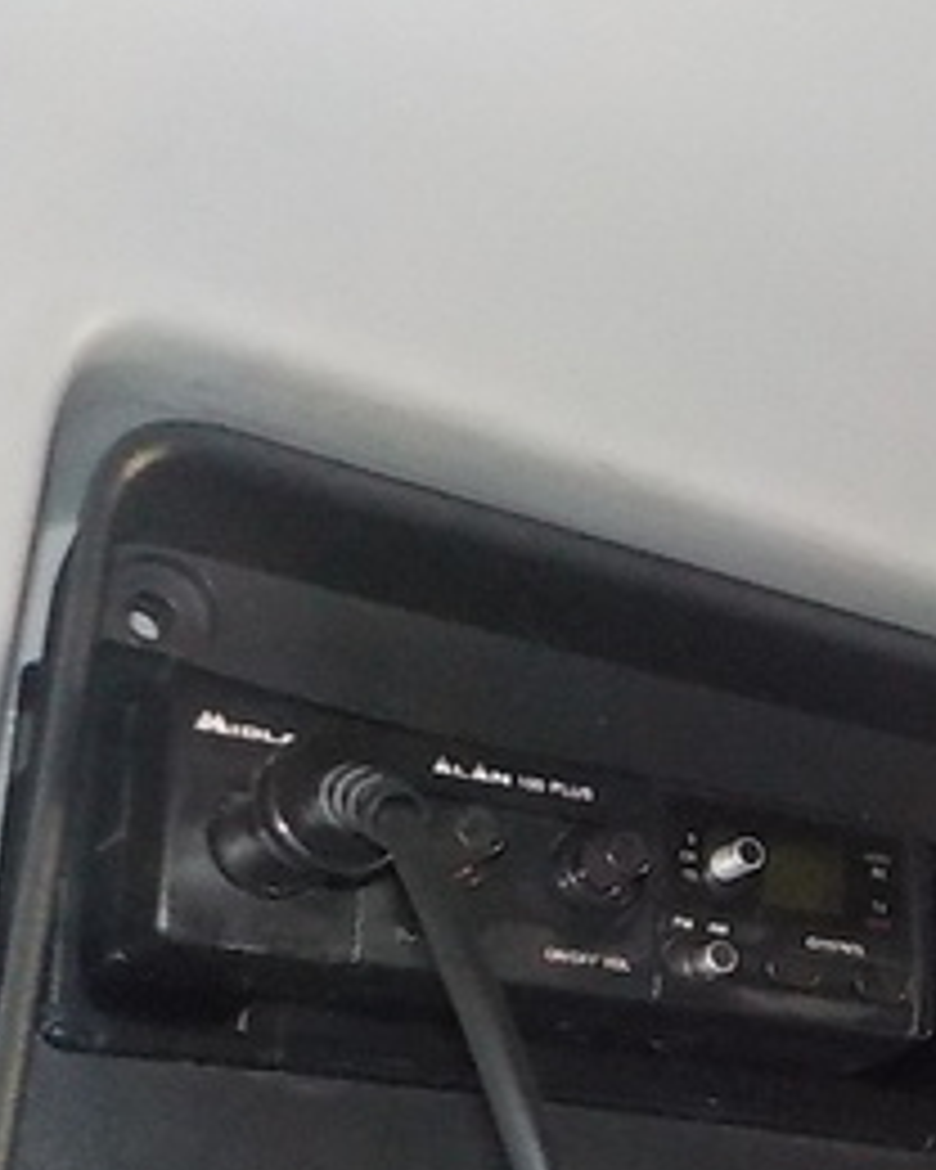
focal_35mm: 72
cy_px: 981
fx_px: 2493
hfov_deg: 18.9
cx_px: 1377
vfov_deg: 25.8
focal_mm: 4.1
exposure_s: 1/15
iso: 800
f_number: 3.3
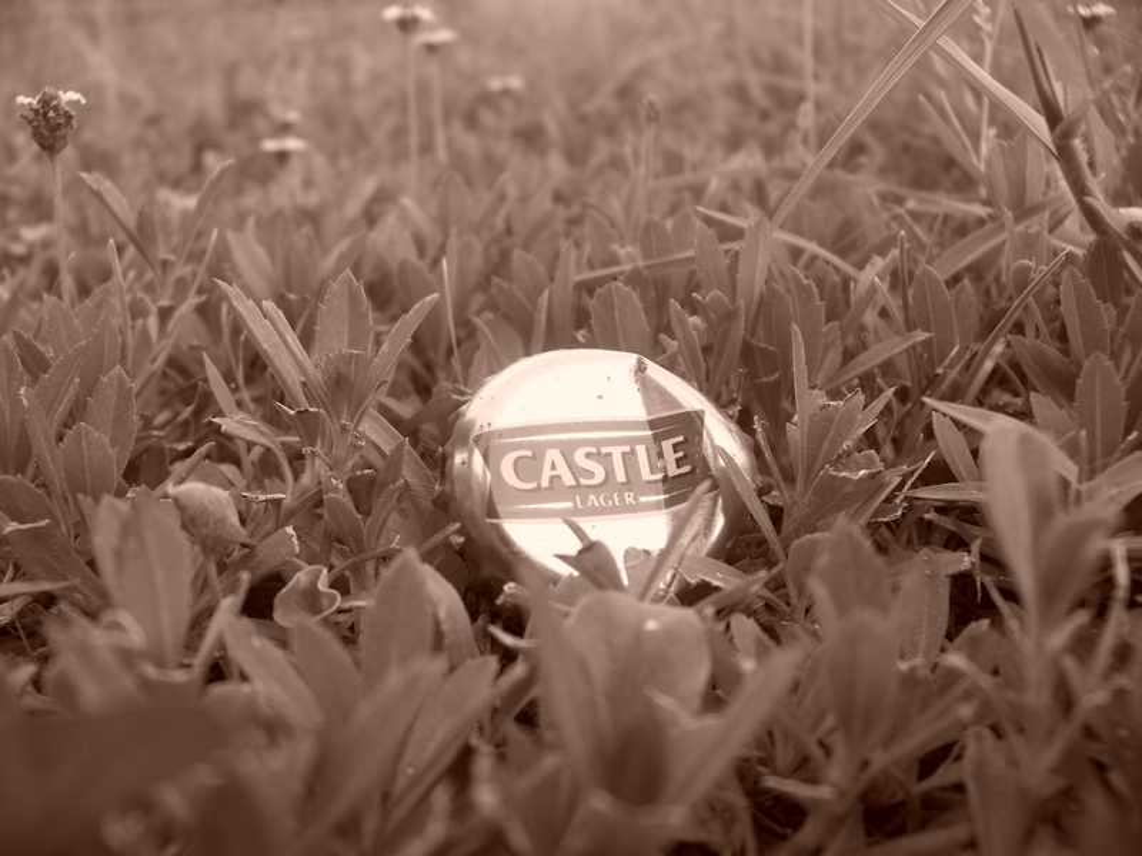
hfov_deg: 55.4
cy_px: 428
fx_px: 1089
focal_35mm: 33
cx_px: 571
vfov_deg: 42.9
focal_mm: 5.85
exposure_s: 1/30
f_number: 2.8
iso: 64
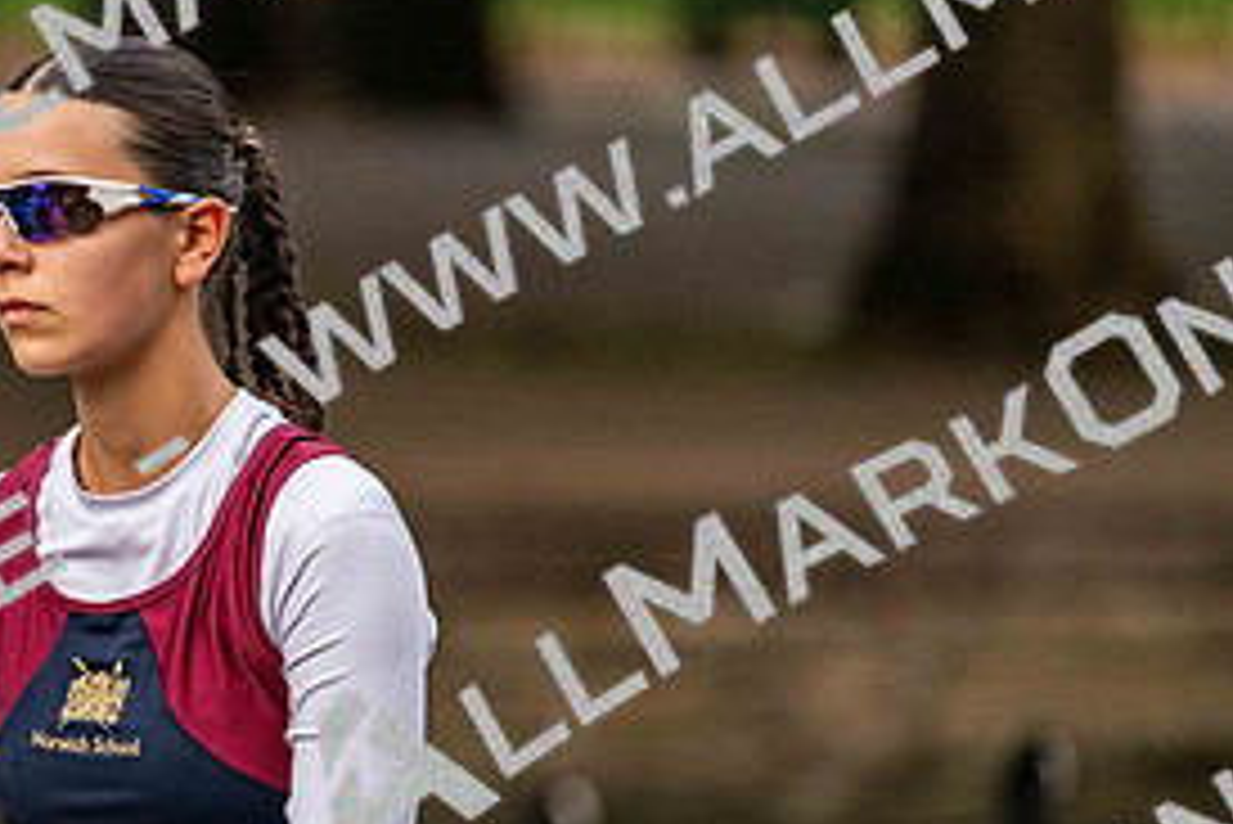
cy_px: 480
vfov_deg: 1.6
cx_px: -68
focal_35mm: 846
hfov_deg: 2.4
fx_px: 28990
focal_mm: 400
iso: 3200
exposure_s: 1/2500
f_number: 4.5
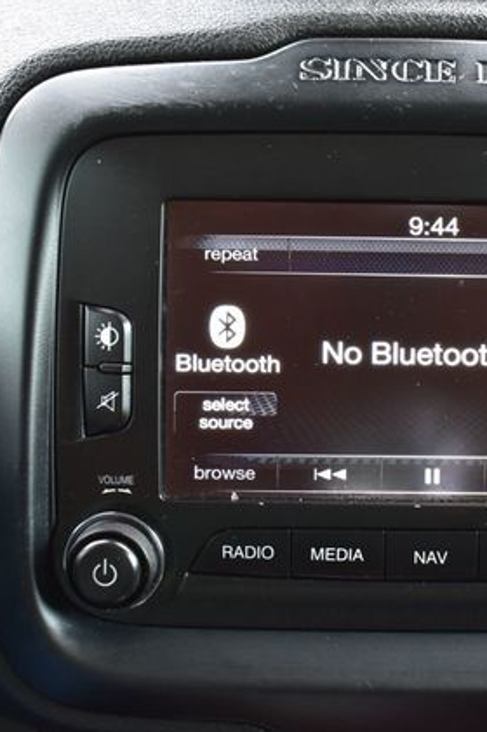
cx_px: 438
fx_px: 1484
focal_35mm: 73
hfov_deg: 18.3
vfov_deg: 27.7
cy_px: 367
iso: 640
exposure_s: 1/15
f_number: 6.3
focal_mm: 32
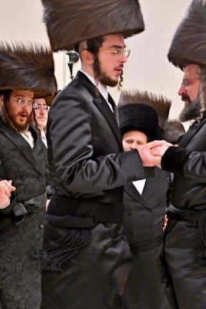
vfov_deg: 16.9
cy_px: 255
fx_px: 1029
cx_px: 179
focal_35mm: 120
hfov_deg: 11.4
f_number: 4
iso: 1250
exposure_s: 1/250
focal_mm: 56
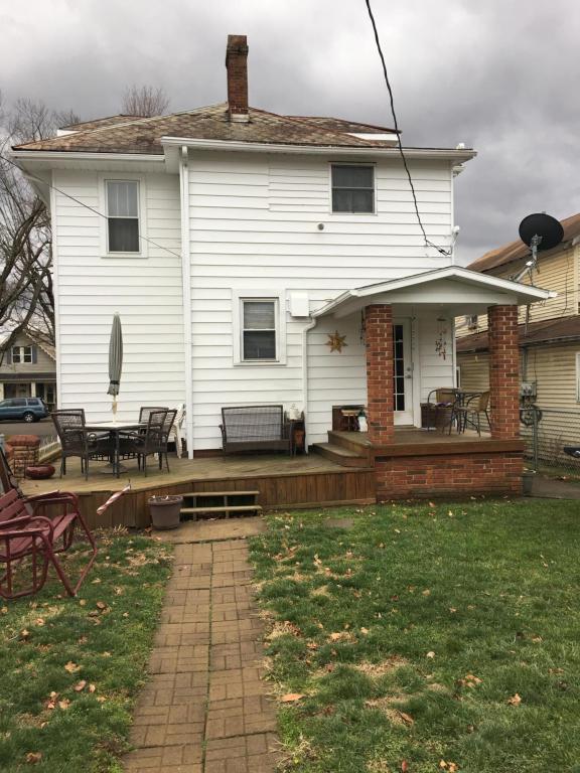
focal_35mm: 29
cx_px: 290
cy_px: 386
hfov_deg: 48.2
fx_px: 648
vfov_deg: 61.7
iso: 40
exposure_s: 1/120
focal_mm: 4.15
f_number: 2.2
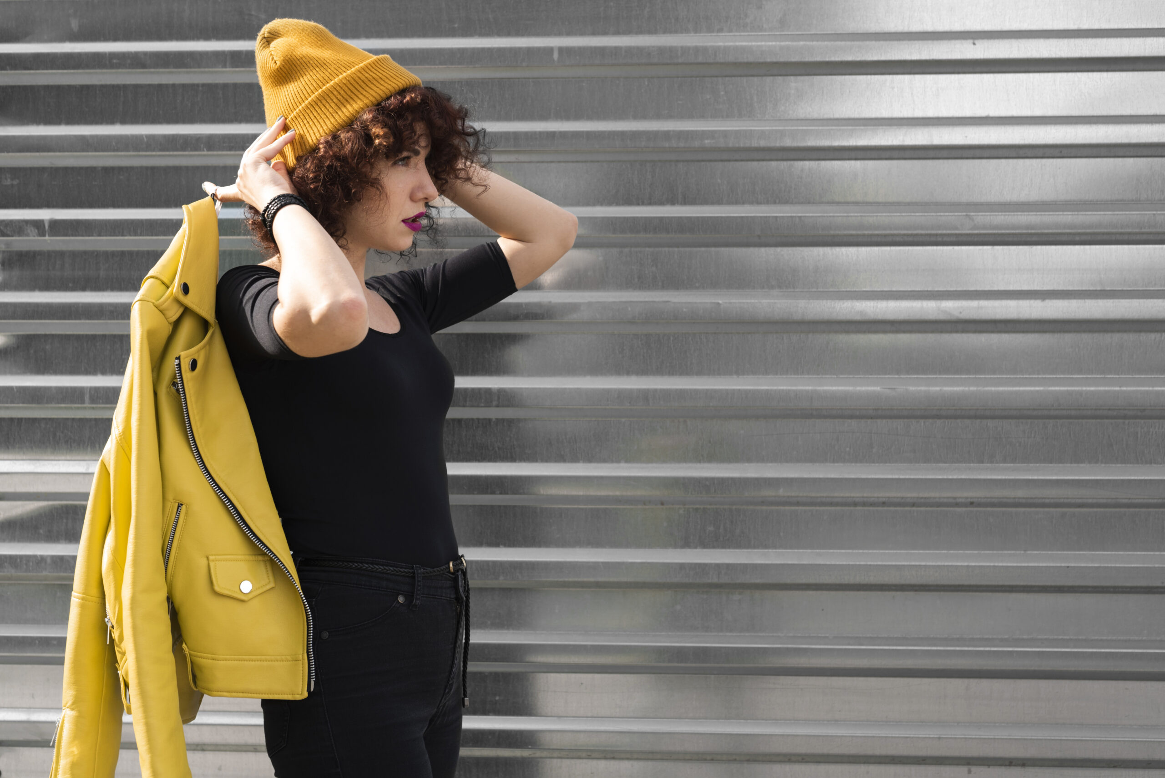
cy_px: 389
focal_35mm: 50
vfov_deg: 27.0
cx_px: 582
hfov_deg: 39.6
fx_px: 1619
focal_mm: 50
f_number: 5
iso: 160
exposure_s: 1/400
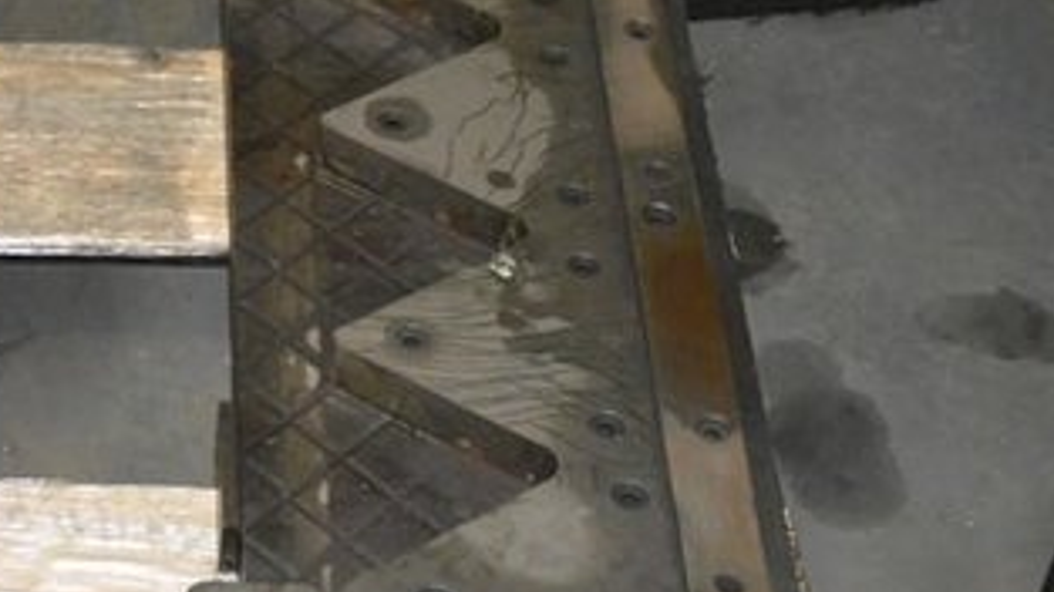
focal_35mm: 108
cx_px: 3
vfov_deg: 11.1
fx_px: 3028
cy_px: 77
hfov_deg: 19.2
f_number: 3.8
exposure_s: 1/60
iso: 2200
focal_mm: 27
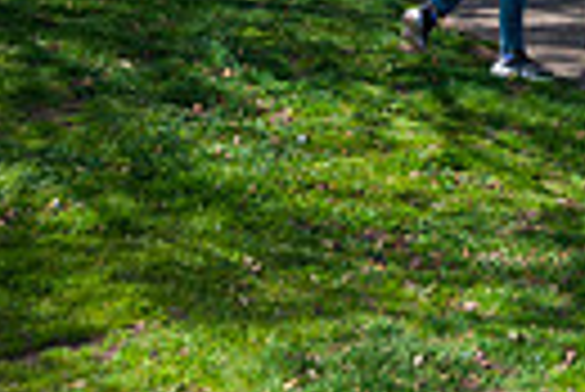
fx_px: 1887
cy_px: -451
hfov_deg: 16.9
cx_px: 688
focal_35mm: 116
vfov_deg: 10.6
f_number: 4
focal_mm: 26
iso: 200
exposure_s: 1/4000
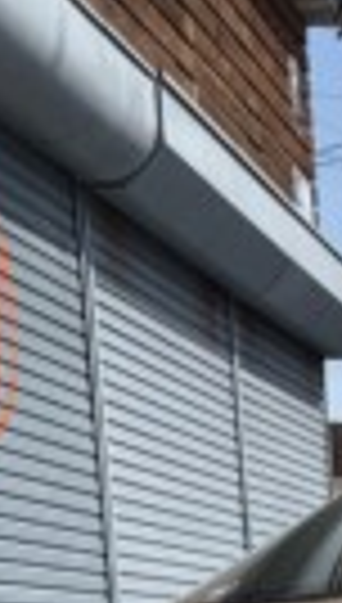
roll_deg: +1.0
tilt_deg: -10.0
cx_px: 976
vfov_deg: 14.2
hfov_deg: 7.9
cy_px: 1017
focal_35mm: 137
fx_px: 2195
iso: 64
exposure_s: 1/5814
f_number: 1.6
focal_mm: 5.96
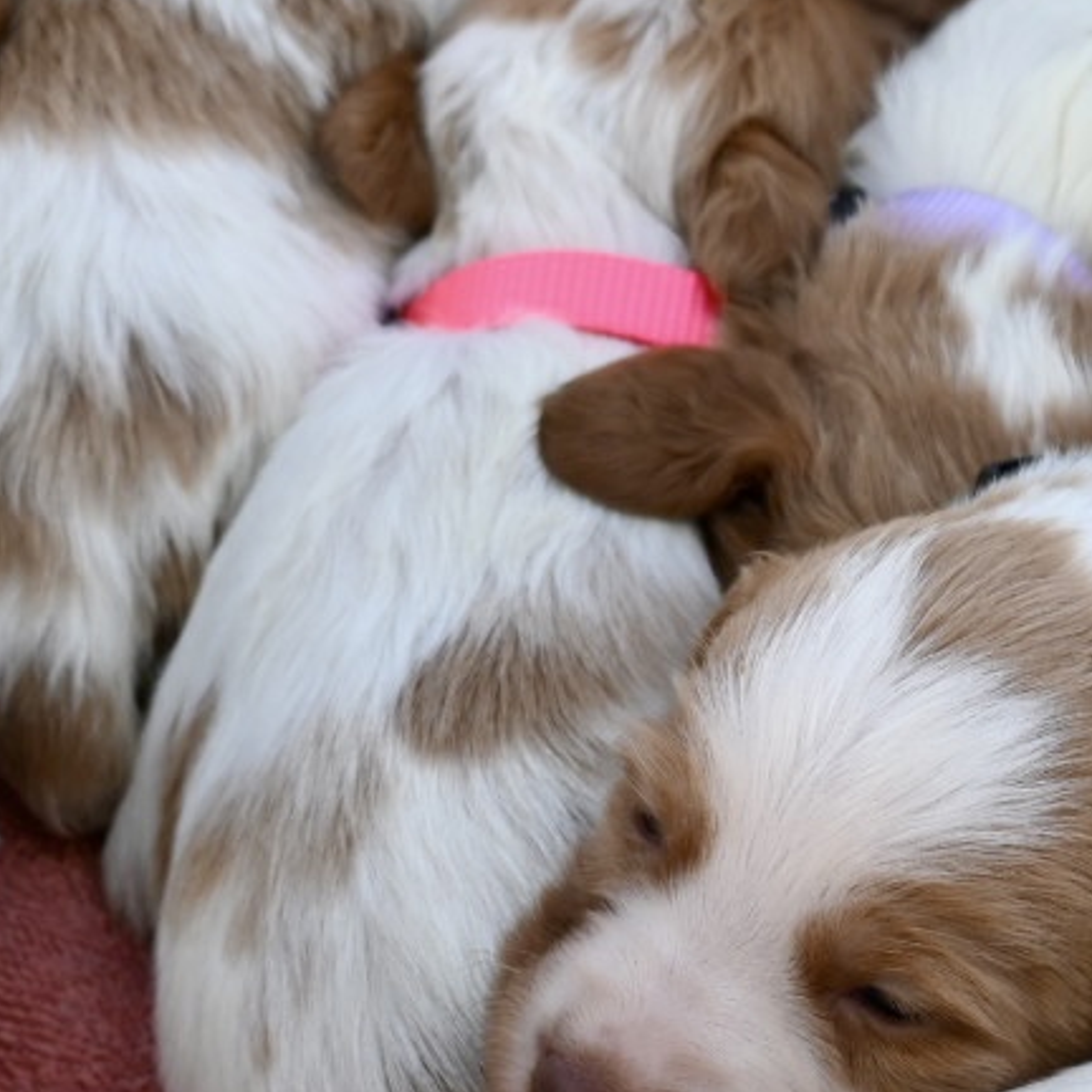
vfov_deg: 10.2
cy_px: 607
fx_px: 6139
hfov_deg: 10.2
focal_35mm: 172
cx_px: 693
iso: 140
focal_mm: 36
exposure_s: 1/250
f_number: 5.6
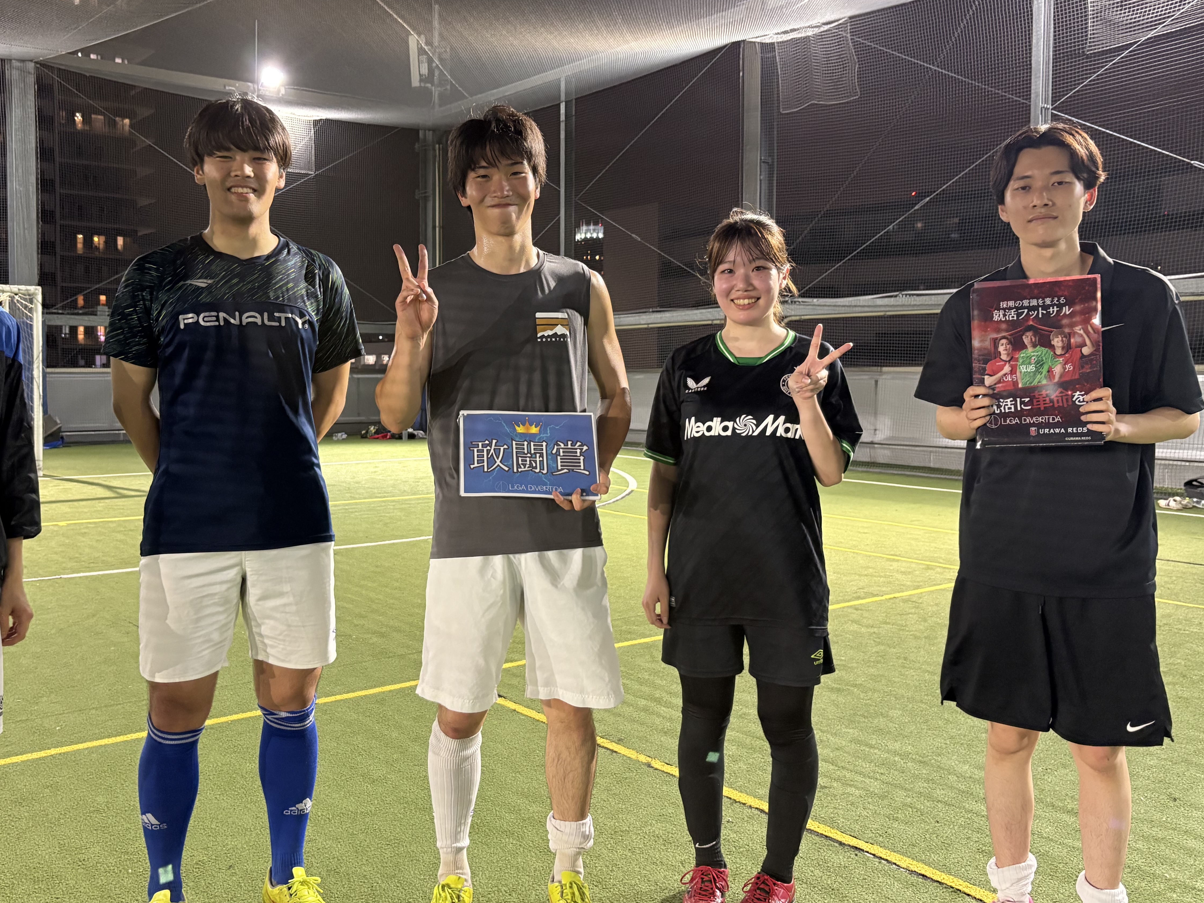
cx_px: 495
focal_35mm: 33
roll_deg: +0.5
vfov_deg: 42.9
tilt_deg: -1.2
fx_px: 1148
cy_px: 412
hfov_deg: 55.0
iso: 400
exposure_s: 1/33
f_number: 1.6
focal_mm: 5.96
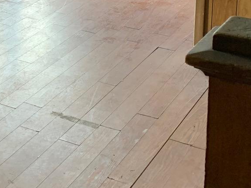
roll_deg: +1.2
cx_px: -52
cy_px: -73
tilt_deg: -10.6
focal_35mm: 91
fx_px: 660
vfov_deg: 15.3
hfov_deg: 20.2
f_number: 1.8
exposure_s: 1/64
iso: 100
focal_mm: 4.25
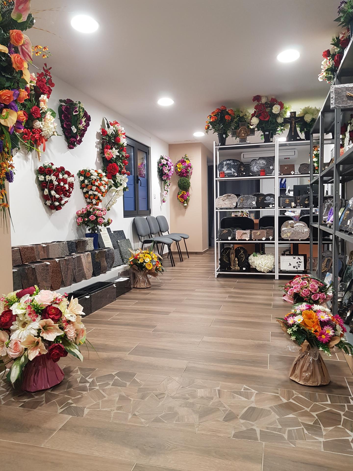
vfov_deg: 67.3
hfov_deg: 53.1
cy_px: 236
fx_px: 354
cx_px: 176
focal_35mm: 26
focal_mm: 4.2
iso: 125
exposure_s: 1/50
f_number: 1.7
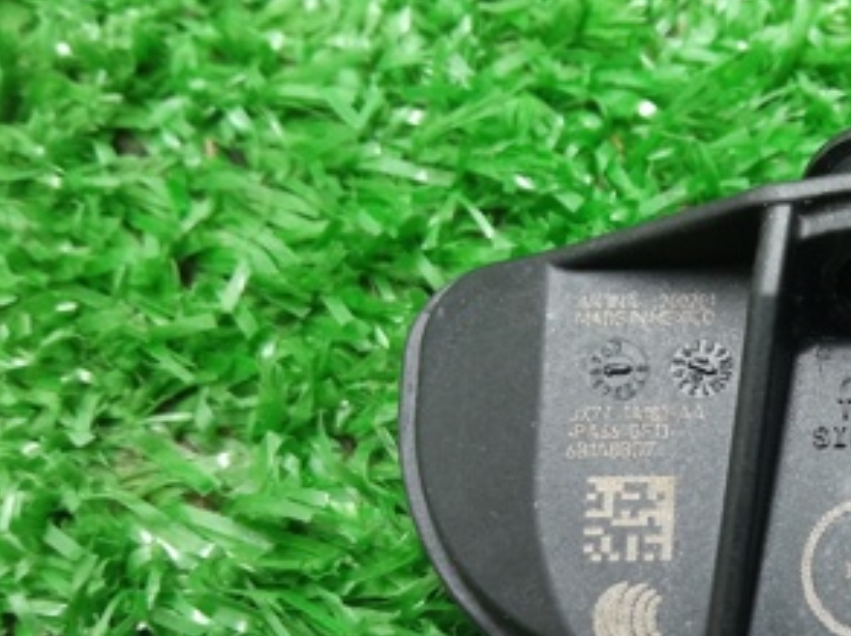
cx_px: 851
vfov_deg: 24.7
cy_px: 417
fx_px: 1449
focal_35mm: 59
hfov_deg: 30.4
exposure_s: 1/25
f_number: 2.2
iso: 649
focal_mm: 3.79
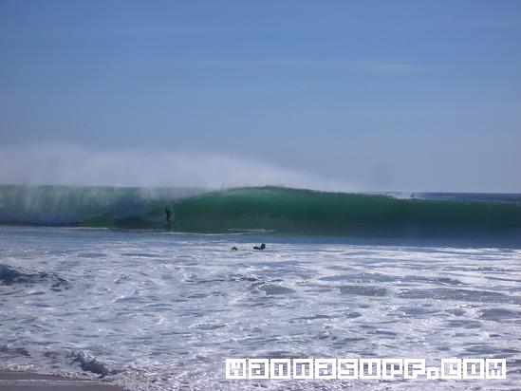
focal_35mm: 105
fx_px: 1581
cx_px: 260
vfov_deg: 14.1
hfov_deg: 18.7
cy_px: 196
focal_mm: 17.4
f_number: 7.7
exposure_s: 1/800
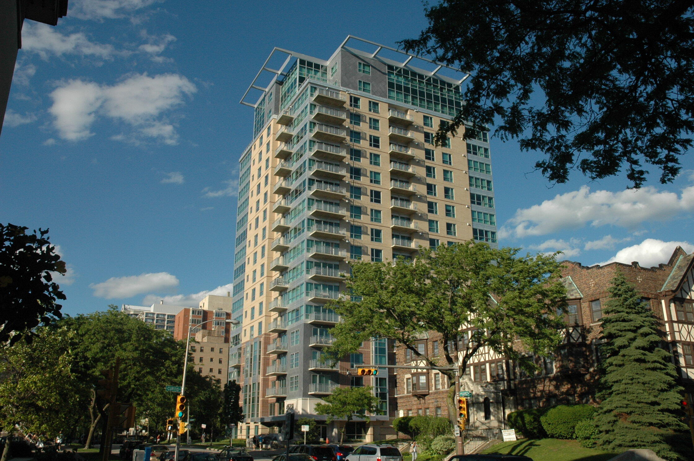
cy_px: 230
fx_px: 635
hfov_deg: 57.3
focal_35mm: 33
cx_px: 347
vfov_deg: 39.9
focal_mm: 22
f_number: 11
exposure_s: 1/500
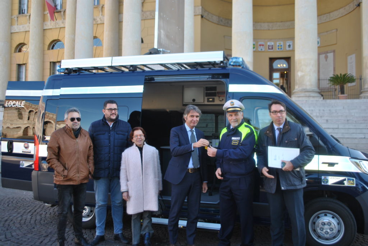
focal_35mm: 33
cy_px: 123
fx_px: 338
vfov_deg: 40.1
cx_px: 184
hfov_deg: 57.2
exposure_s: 1/125
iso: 110
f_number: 4
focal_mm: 22
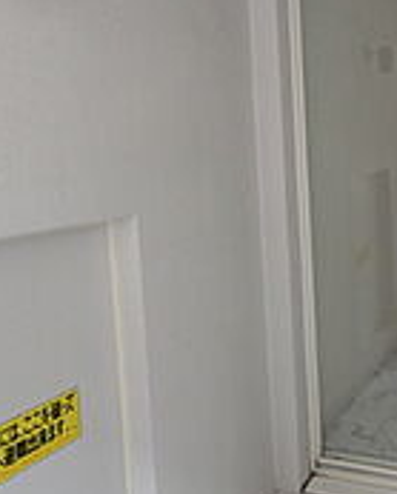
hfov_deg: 36.2
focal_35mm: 39
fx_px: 571
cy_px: 191
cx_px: 351
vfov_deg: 46.4
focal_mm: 10
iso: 400
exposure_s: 1/250
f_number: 5
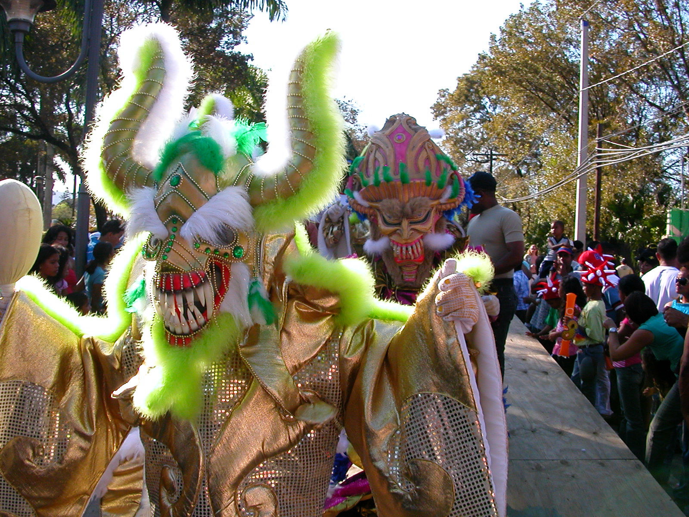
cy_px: 258
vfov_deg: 38.7
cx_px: 344
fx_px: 736
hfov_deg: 50.1
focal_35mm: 37
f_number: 4.5
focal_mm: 5.6
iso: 100
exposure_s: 1/223
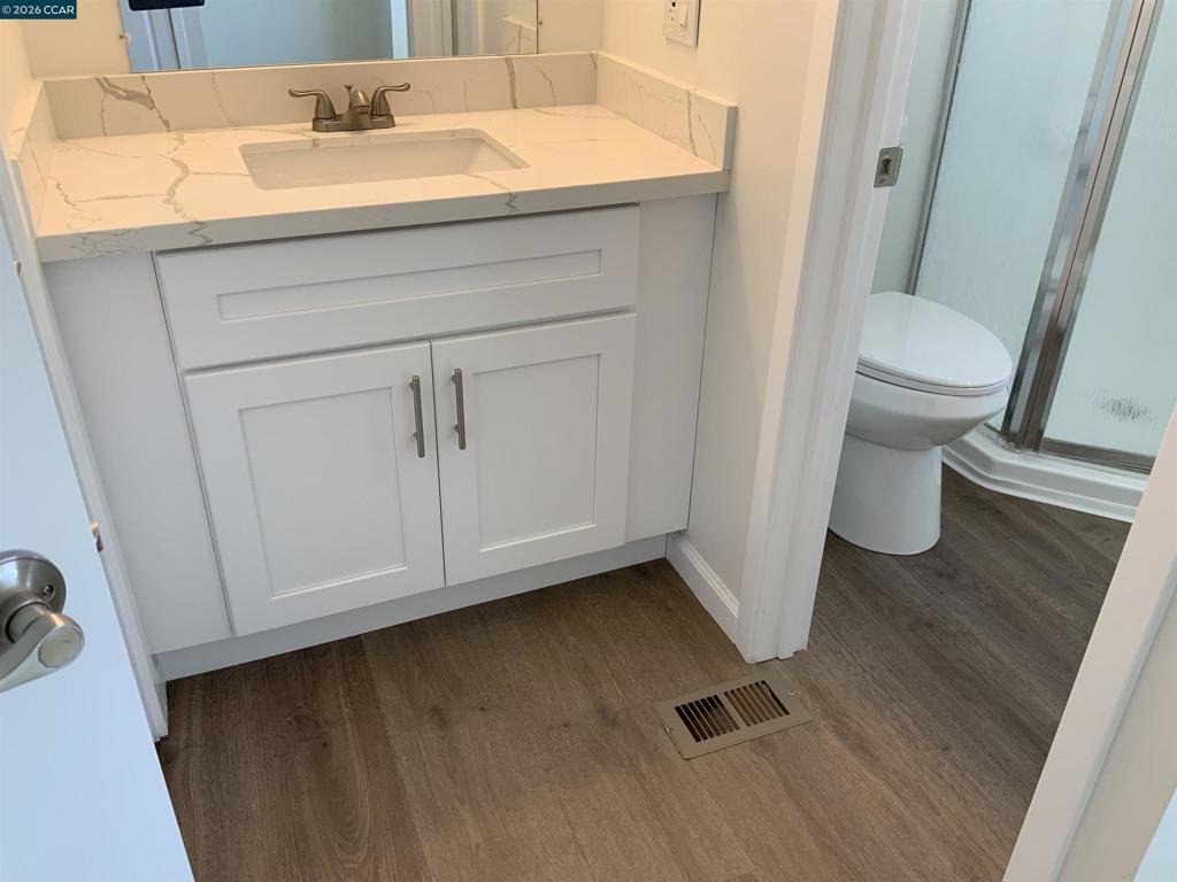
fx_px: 986
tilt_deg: -30.9
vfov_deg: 48.2
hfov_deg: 61.7
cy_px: 441
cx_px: 588
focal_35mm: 29
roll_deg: -0.3
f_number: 1.8
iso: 50
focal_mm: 3
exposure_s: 1/120
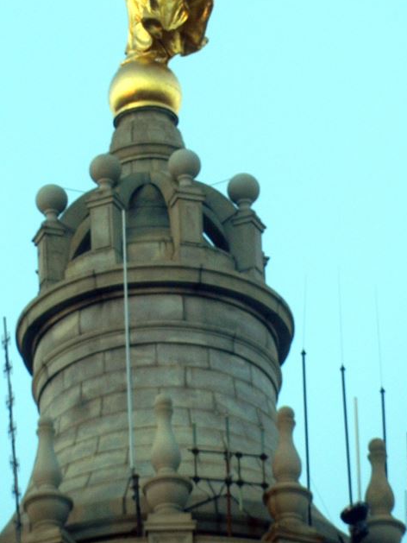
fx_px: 18680
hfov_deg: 1.2
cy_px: 201
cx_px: 192
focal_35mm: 1192
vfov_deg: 1.7
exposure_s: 1/125
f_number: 5.7
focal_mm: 130.2
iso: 250
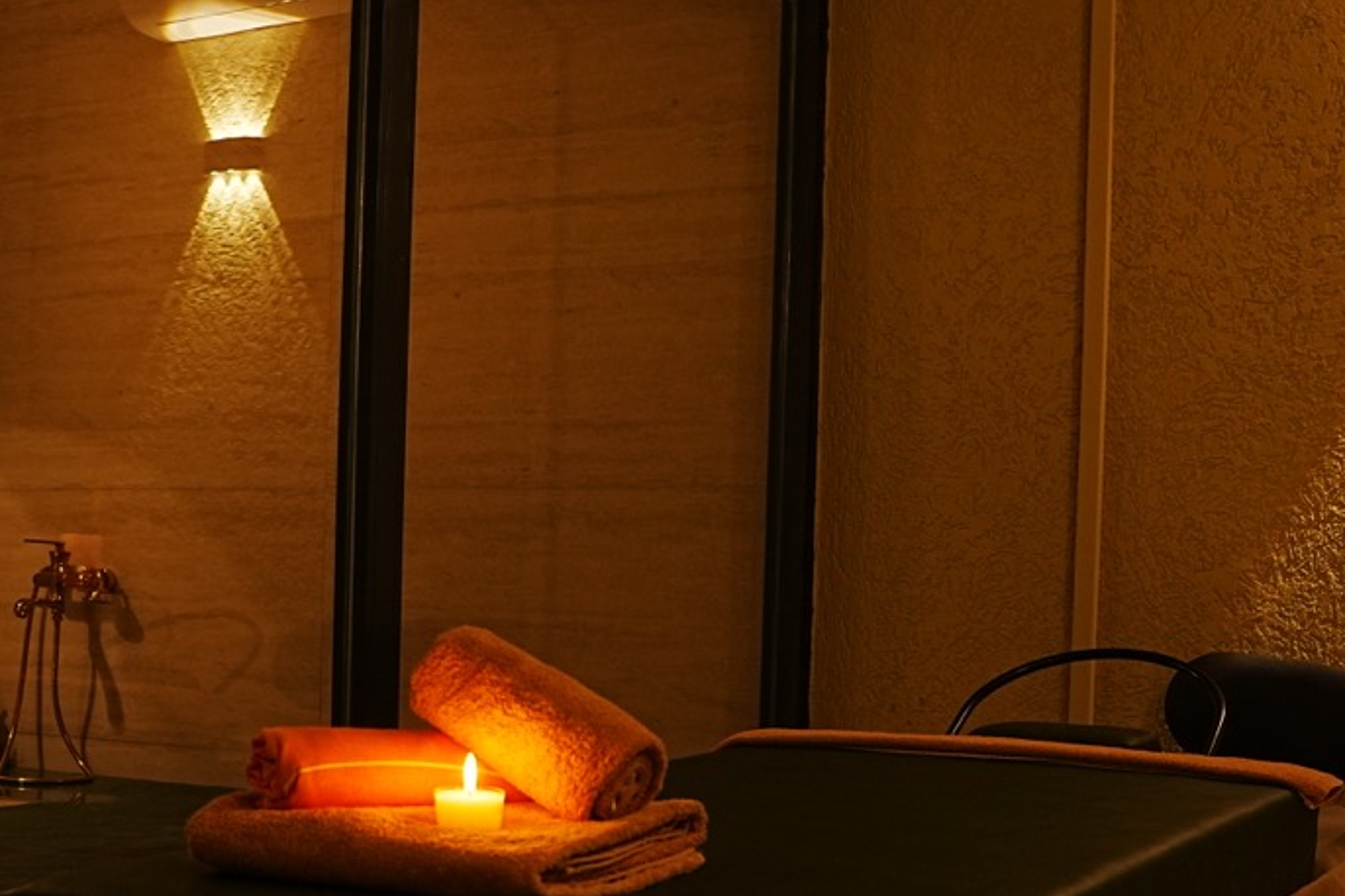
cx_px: 612
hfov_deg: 35.5
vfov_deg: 23.7
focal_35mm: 56
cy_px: 707
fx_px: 2102
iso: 320
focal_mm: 20.1
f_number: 2.8
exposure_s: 1/40
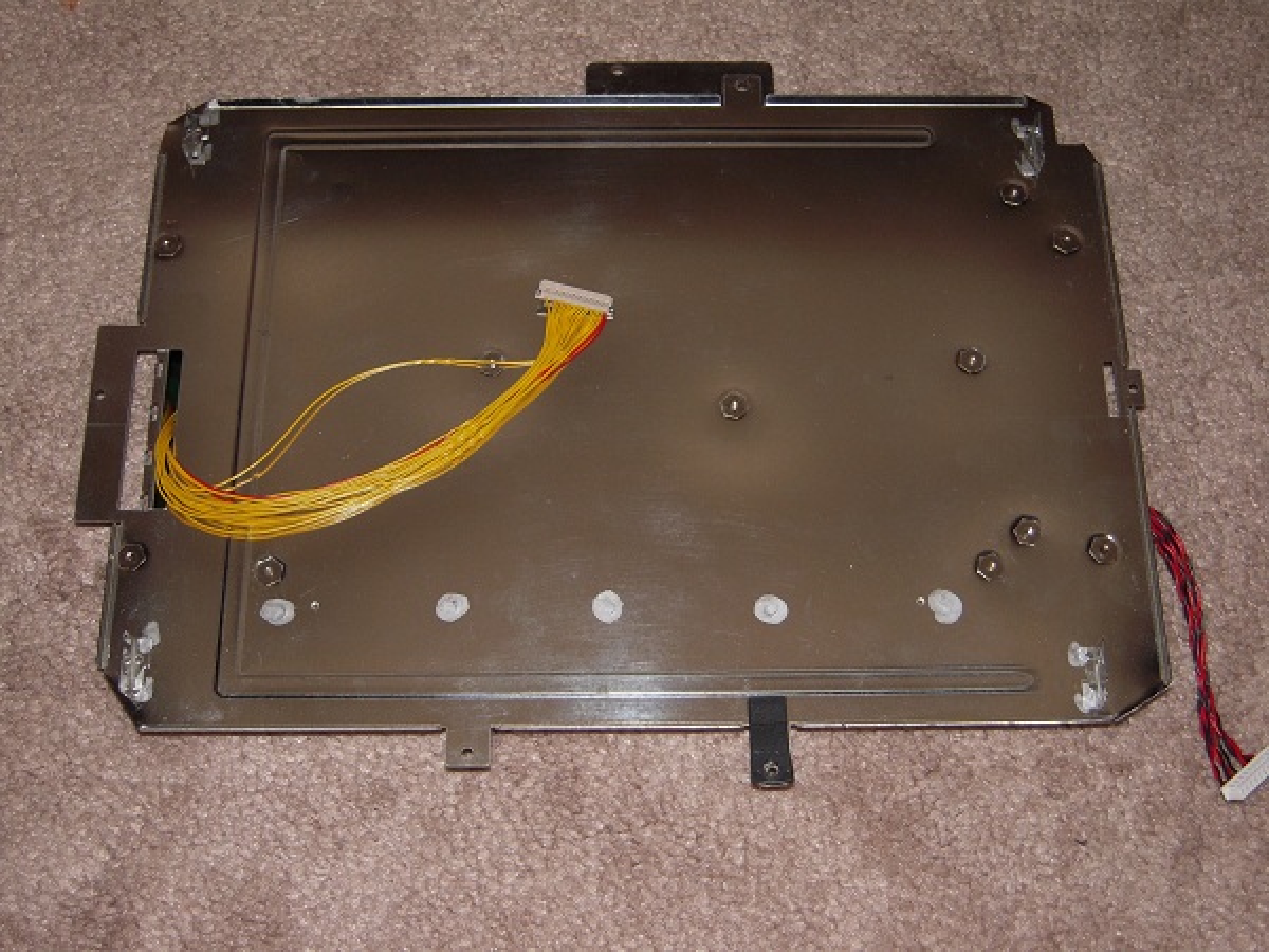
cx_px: 634
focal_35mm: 50
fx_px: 1833
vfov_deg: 29.1
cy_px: 476
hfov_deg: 38.2
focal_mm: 8.9
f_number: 3.5
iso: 100
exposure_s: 1/30
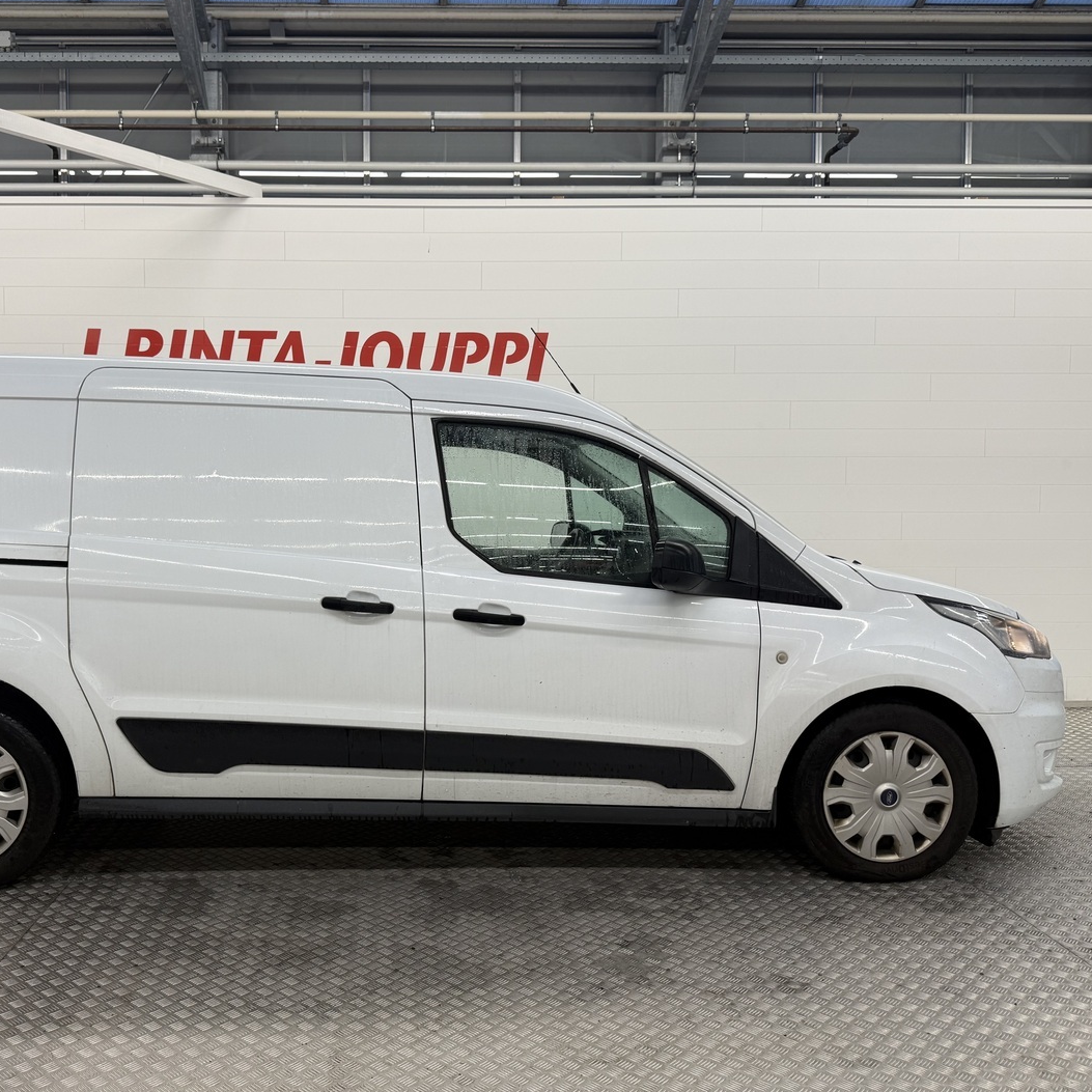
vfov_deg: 55.6
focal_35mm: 29
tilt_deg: -1.5
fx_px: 1035
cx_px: 411
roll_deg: +0.9
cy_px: 544
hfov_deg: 55.0
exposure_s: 1/100
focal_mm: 6.76
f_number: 1.78
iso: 64
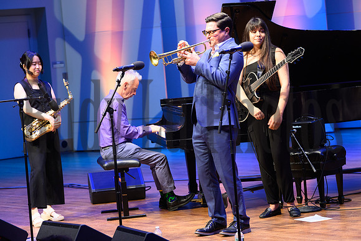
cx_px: 180
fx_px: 1254
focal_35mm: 125
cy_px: 120
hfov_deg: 16.4
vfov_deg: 11.0
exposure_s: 1/100
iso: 1600
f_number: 5.6
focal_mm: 125
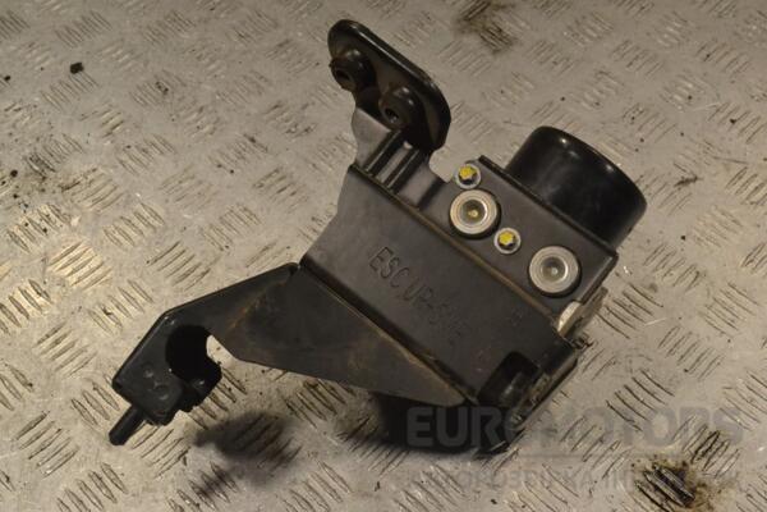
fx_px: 1086
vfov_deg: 26.5
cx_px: 384
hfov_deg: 38.9
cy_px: 256
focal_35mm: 51
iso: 3200
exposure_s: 1/500
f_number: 11
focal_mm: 34
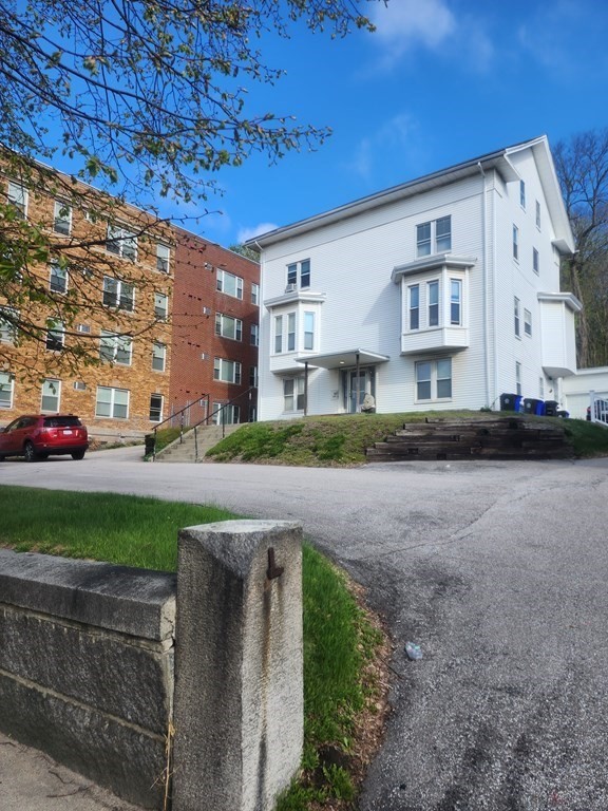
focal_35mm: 23
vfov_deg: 73.9
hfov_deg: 58.9
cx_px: 304
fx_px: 539
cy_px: 406
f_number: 1.8
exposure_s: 1/654
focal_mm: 6.4
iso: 12
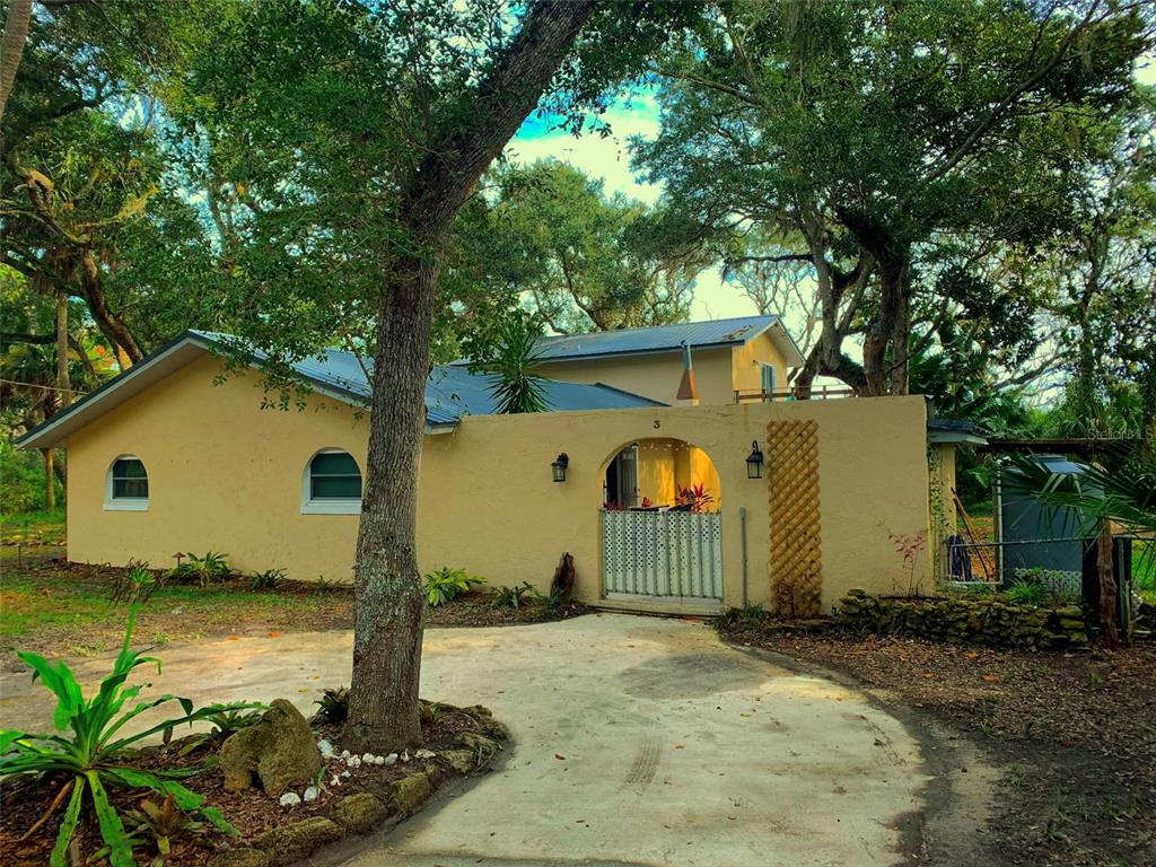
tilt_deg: +1.2
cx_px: 578
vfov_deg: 53.1
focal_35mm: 26
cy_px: 434
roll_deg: +1.1
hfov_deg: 67.3
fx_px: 868
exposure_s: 1/154
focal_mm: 4.25
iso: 25
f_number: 1.8
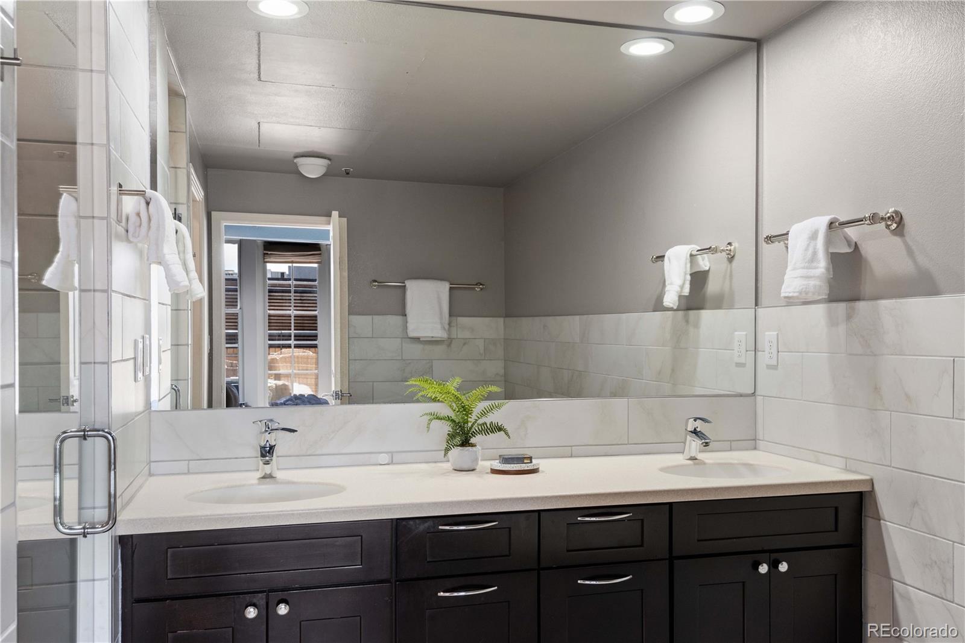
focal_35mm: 30
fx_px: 804
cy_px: 322
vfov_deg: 43.6
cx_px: 482
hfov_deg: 61.9
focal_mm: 30
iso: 320
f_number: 9
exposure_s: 1/2
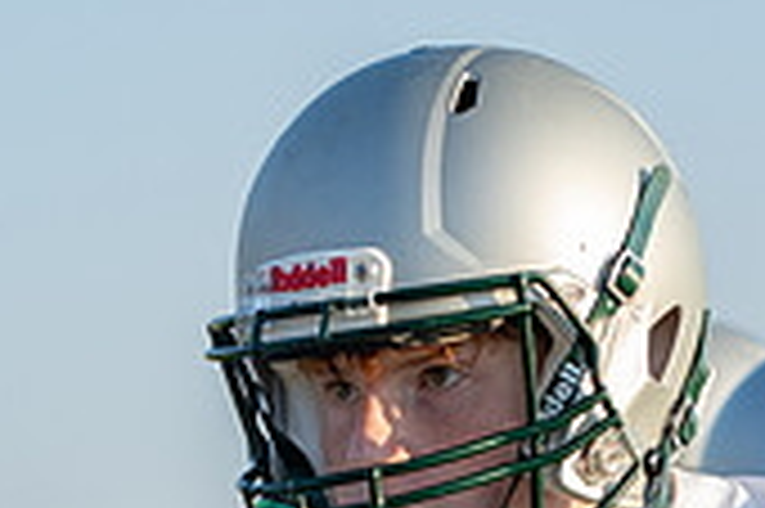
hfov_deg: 6.0
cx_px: 454
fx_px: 7260
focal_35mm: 342
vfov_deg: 4.0
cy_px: 847
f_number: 4.5
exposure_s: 1/1250
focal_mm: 100
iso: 500
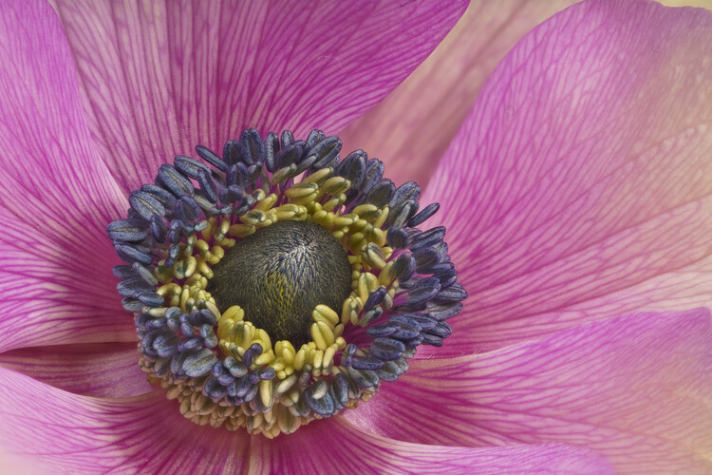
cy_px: 238
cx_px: 356
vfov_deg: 9.1
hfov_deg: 13.7
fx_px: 2966
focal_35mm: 150
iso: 50
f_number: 5.6
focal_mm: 150
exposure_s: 1/200
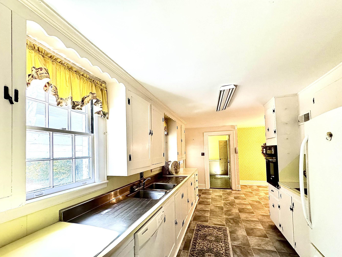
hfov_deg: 94.5
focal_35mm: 16
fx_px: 158
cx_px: 170
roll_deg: +2.0
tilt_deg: +1.0
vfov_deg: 77.7
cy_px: 146
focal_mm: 2.22
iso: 320
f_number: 2.2
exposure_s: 1/120
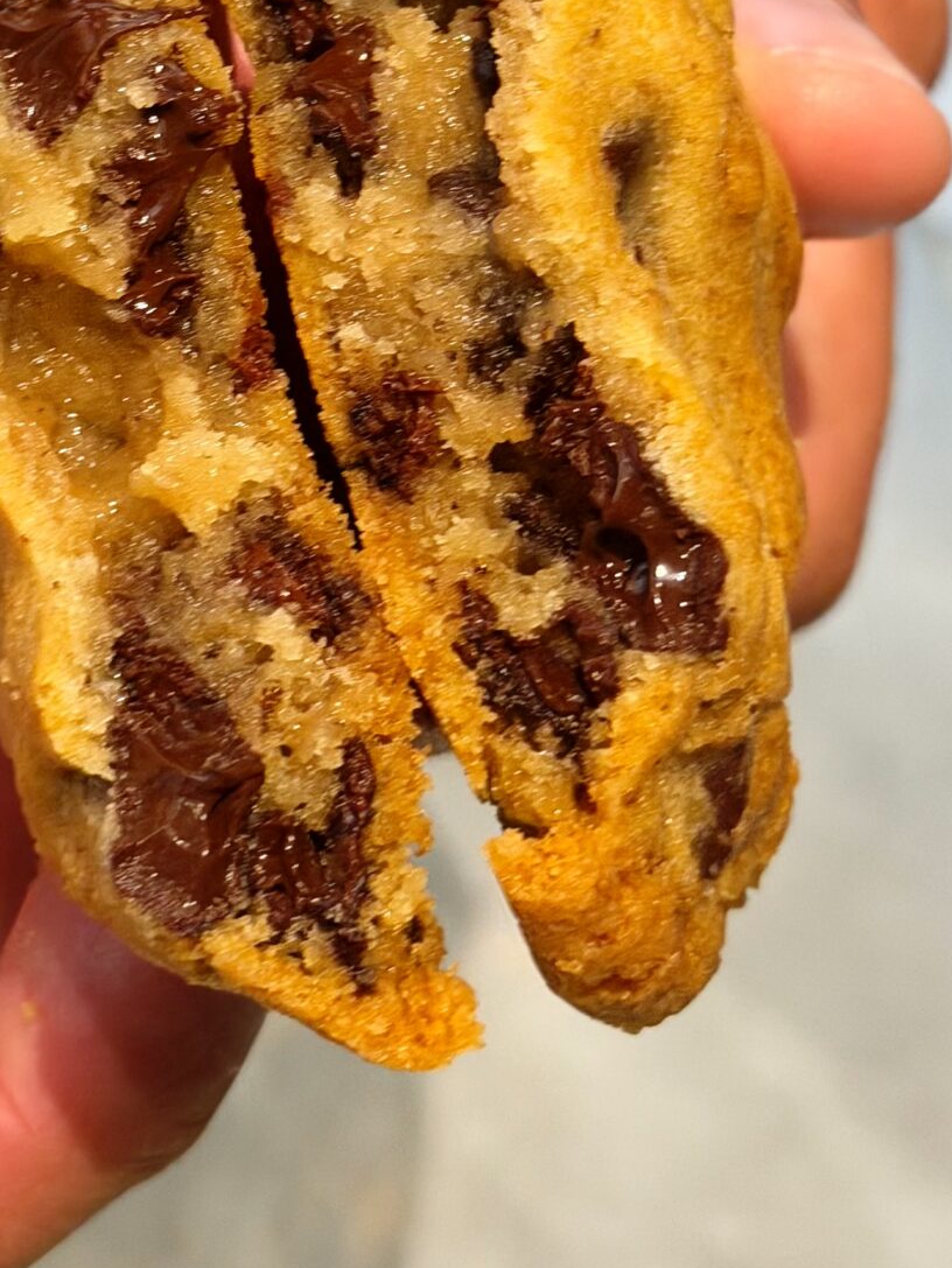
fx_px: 4141
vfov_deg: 17.2
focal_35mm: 113
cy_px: 210
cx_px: 243
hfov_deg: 13.1
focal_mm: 6.76
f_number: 1.78
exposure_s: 1/60
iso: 200
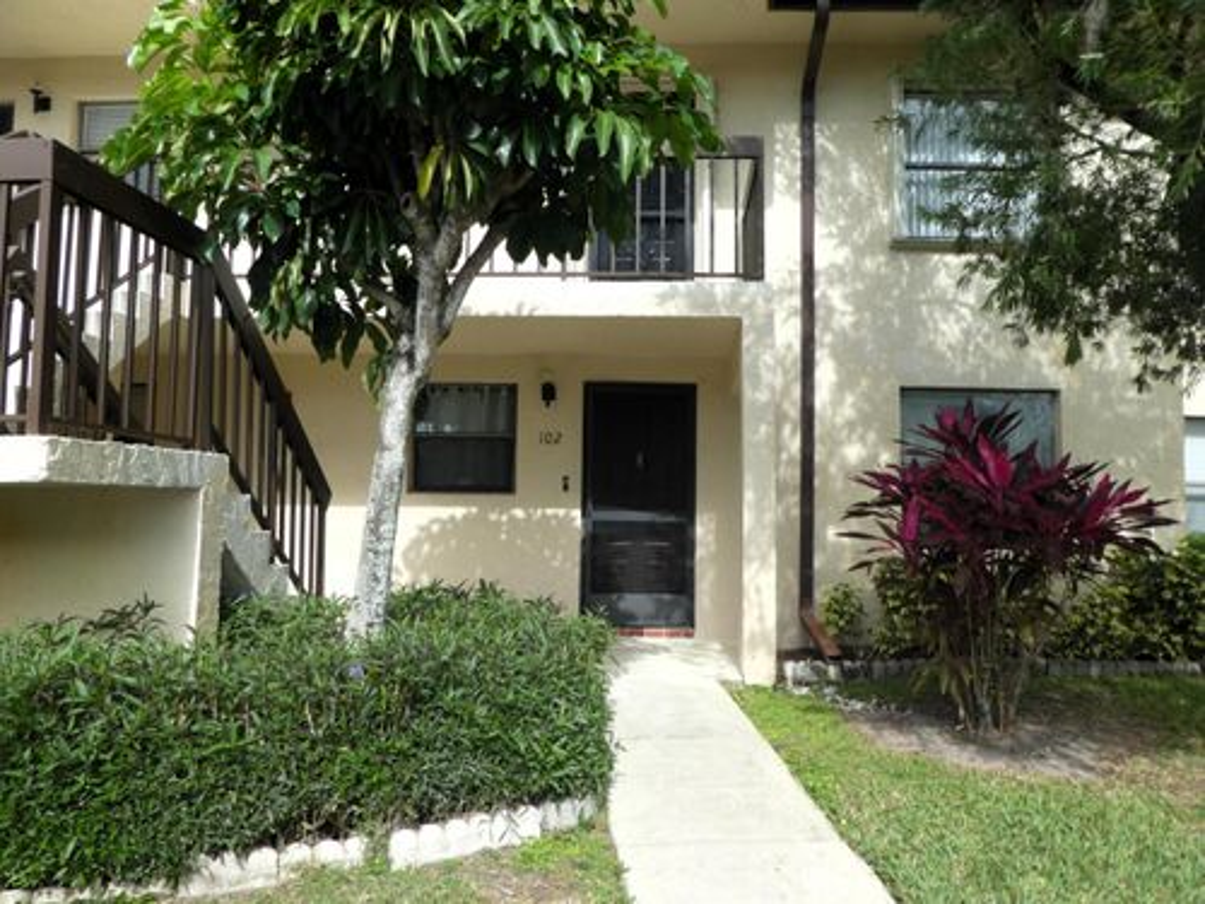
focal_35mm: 24
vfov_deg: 56.8
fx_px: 835
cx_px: 602
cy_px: 452
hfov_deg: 71.6
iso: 80
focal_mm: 4.3
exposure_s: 1/640
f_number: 3.3
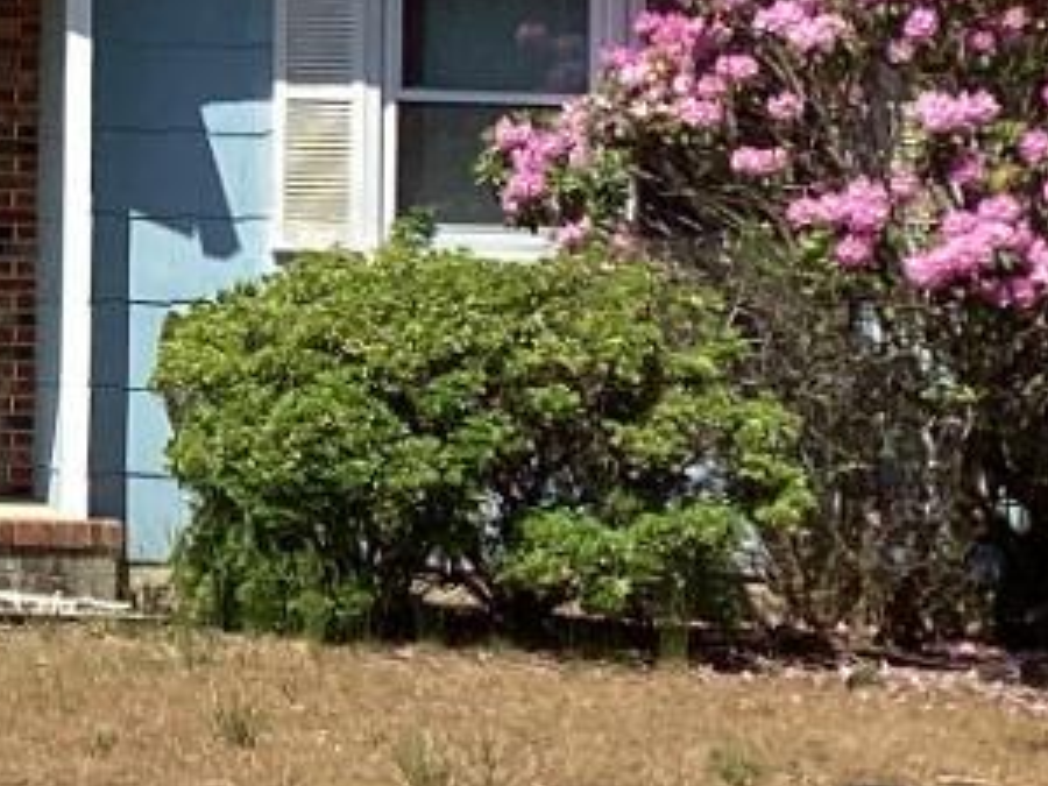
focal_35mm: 155
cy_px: 47
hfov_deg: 12.3
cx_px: -342
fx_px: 4693
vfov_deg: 9.5
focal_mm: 3.3
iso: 25
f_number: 2.4
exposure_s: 1/1253
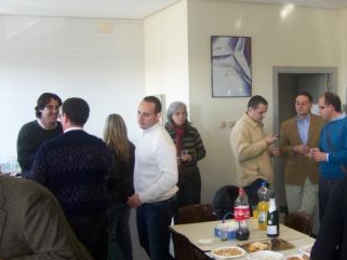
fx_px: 531
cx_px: 237
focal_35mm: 53
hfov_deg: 35.7
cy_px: 129
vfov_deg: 27.5
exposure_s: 1/60
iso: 200
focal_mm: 6.3
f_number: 2.8
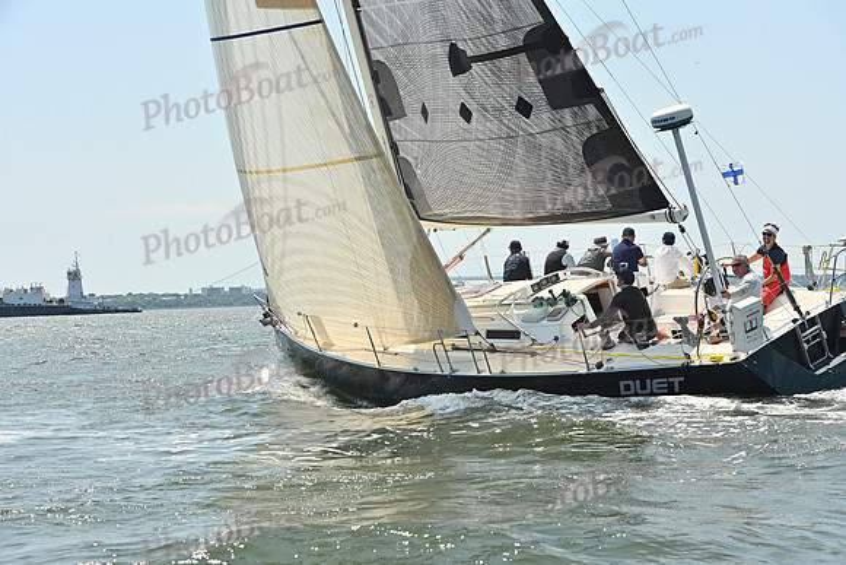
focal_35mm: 70
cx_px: 423
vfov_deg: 19.5
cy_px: 282
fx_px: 1645
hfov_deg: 28.8
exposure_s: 1/1250
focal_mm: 70
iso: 320
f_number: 8
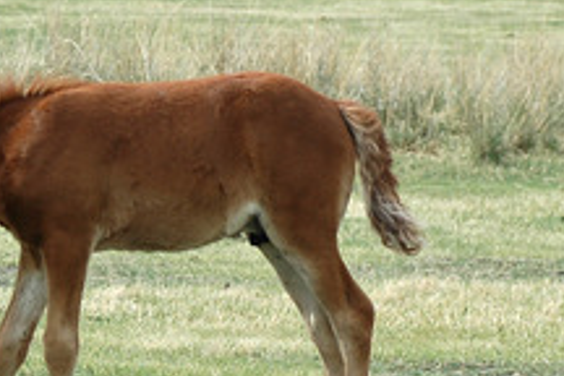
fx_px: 6846
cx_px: -313
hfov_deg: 4.7
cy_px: 343
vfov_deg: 3.1
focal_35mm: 437
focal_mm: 90
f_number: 5.6
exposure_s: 1/800
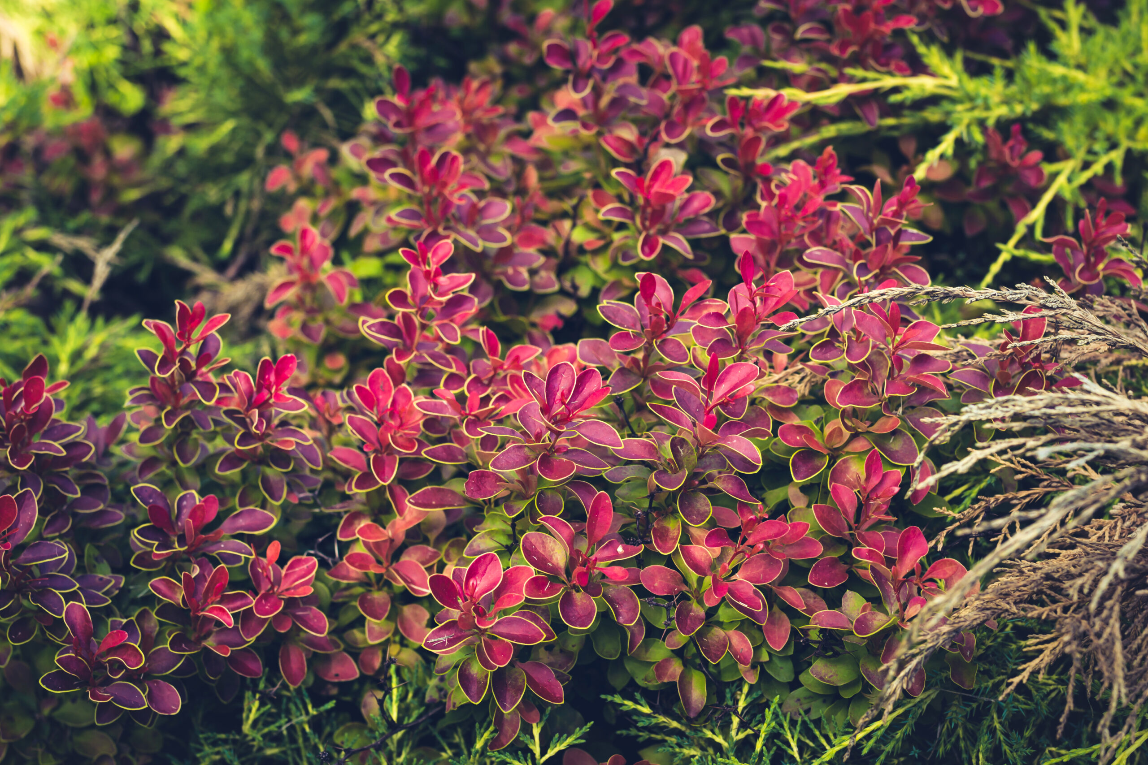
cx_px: 574
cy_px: 382
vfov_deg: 18.2
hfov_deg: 27.0
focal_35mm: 75
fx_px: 2392
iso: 100
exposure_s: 1/200
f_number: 4.5
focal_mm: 50
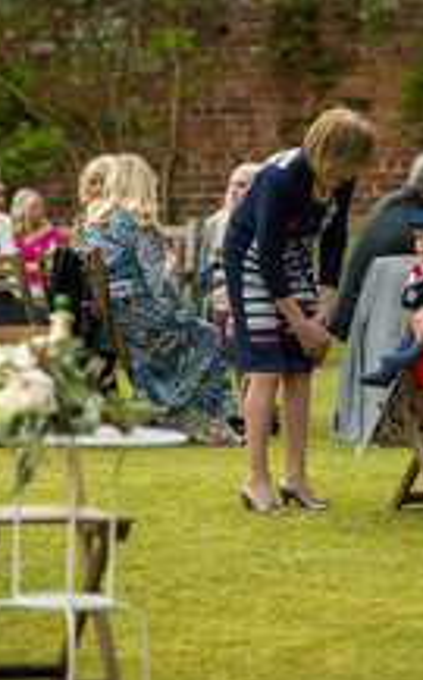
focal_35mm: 228
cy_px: 315
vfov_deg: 9.2
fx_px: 4219
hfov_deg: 5.7
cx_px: 326
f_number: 2.8
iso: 80
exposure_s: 1/640
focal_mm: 116
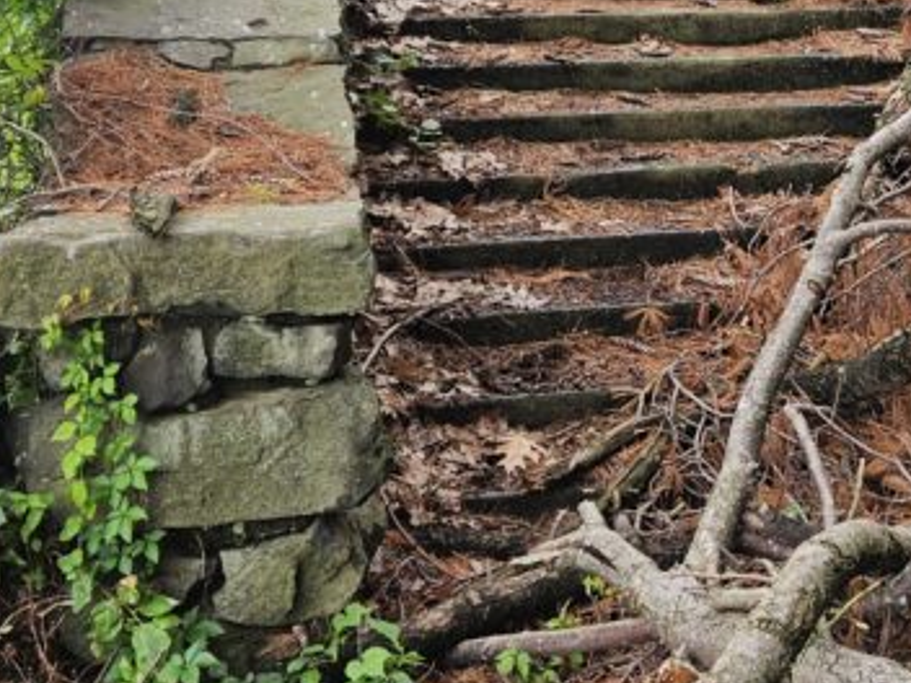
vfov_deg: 21.5
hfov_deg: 28.2
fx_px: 1763
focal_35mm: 67
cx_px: 758
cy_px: 70
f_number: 1.8
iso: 40
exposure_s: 1/180
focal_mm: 5.4
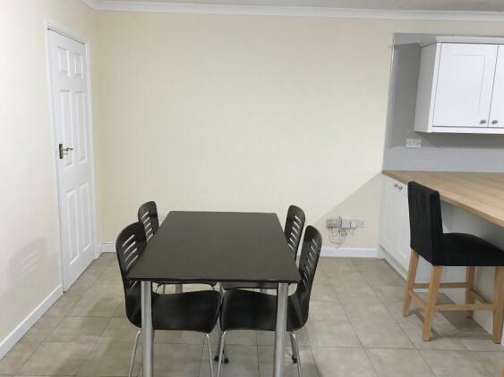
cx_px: 247
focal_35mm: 29
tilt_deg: -8.7
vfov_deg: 48.2
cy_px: 189
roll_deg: -1.0
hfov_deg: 61.7
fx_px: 422
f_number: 1.8
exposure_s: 1/25
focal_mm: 3.99
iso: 32
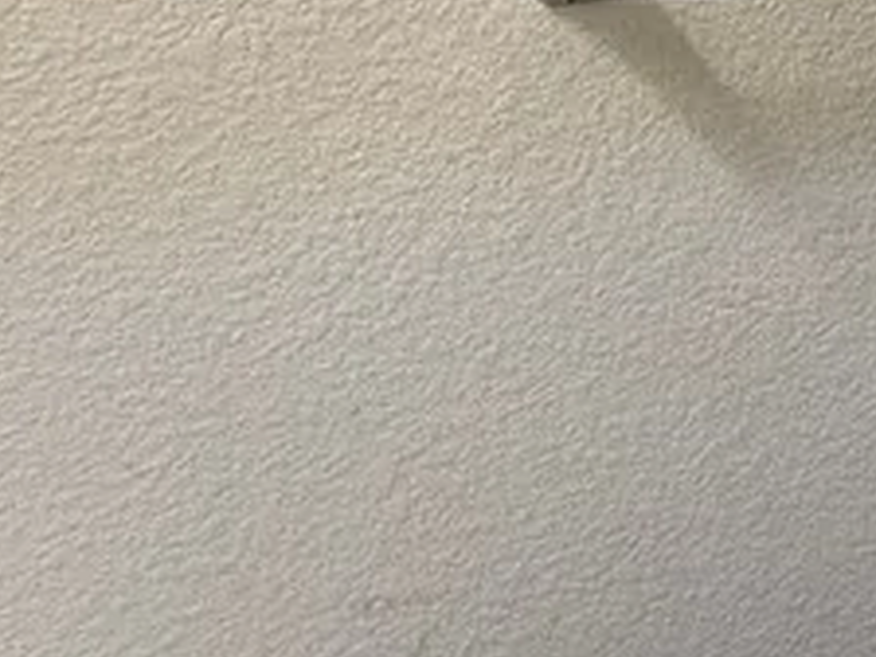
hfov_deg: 21.7
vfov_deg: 22.9
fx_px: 1620
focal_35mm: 64
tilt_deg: -24.1
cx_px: 1502
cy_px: 254
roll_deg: -5.4
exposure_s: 1/120
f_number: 2.2
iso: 160
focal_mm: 2.22
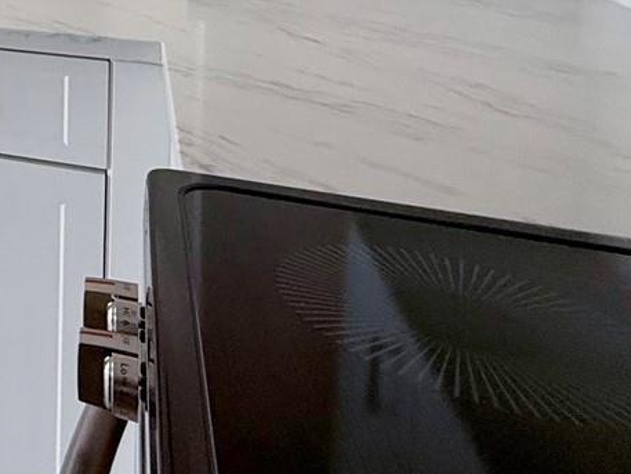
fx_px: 893
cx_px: -323
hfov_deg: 27.0
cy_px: -123
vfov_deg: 25.9
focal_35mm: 49
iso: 160
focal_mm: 2.22
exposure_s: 1/99
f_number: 2.2
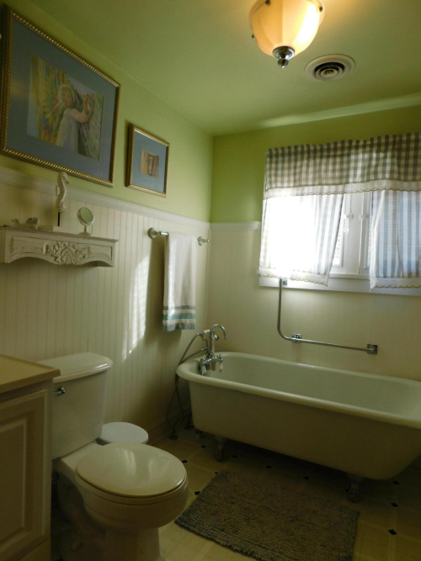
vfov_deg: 73.9
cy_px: 280
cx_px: 210
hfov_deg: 58.9
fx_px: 373
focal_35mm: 23
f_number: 3
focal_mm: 4
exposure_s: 1/50
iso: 125
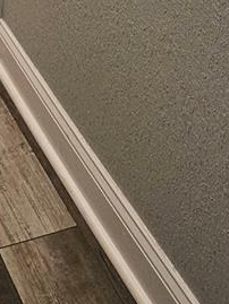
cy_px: -336
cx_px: 133
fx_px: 943
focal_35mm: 107
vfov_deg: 14.6
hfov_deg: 13.8
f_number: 1.8
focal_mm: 5
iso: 500
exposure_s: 1/120
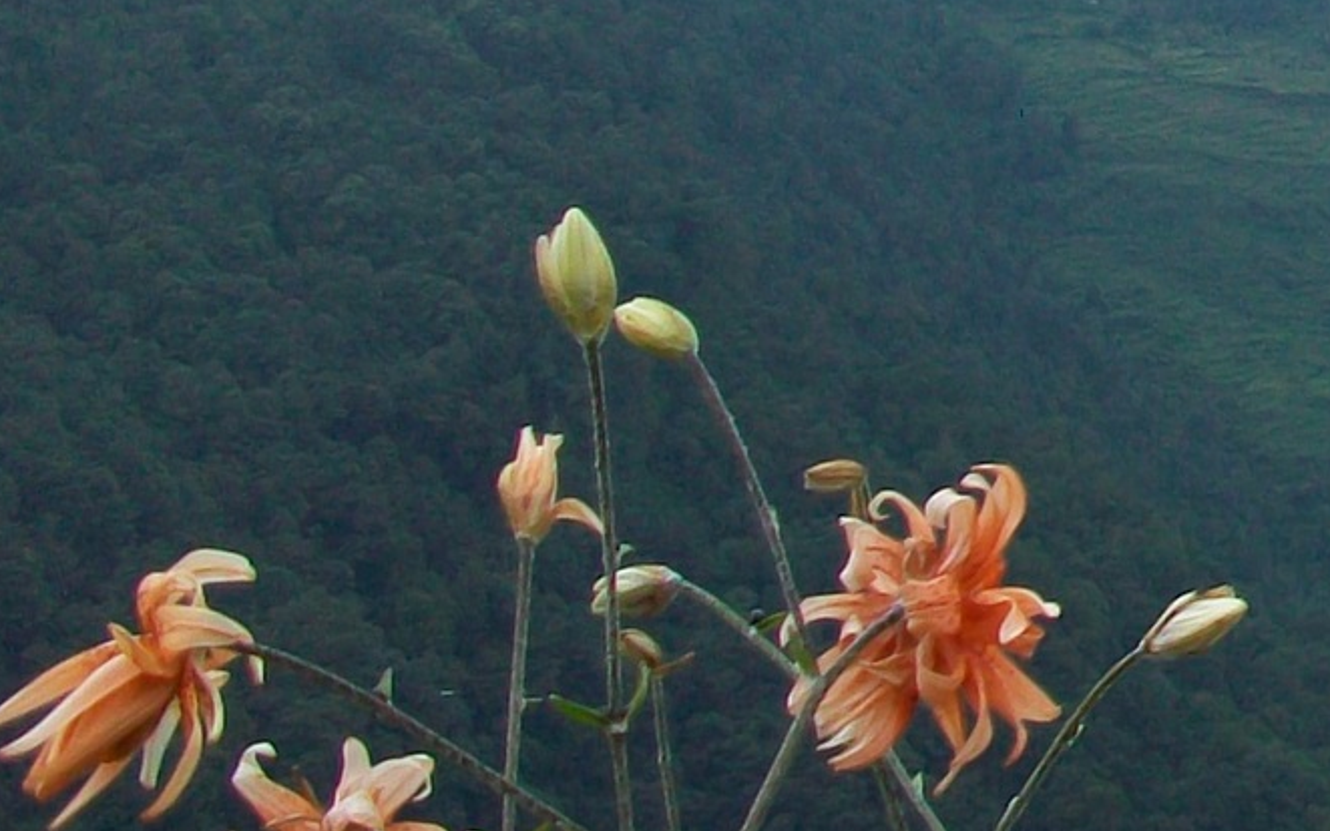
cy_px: -226
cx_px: 2433
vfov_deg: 10.1
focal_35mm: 128
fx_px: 4640
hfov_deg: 14.3
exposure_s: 1/640
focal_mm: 5.7
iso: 64
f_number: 2.8
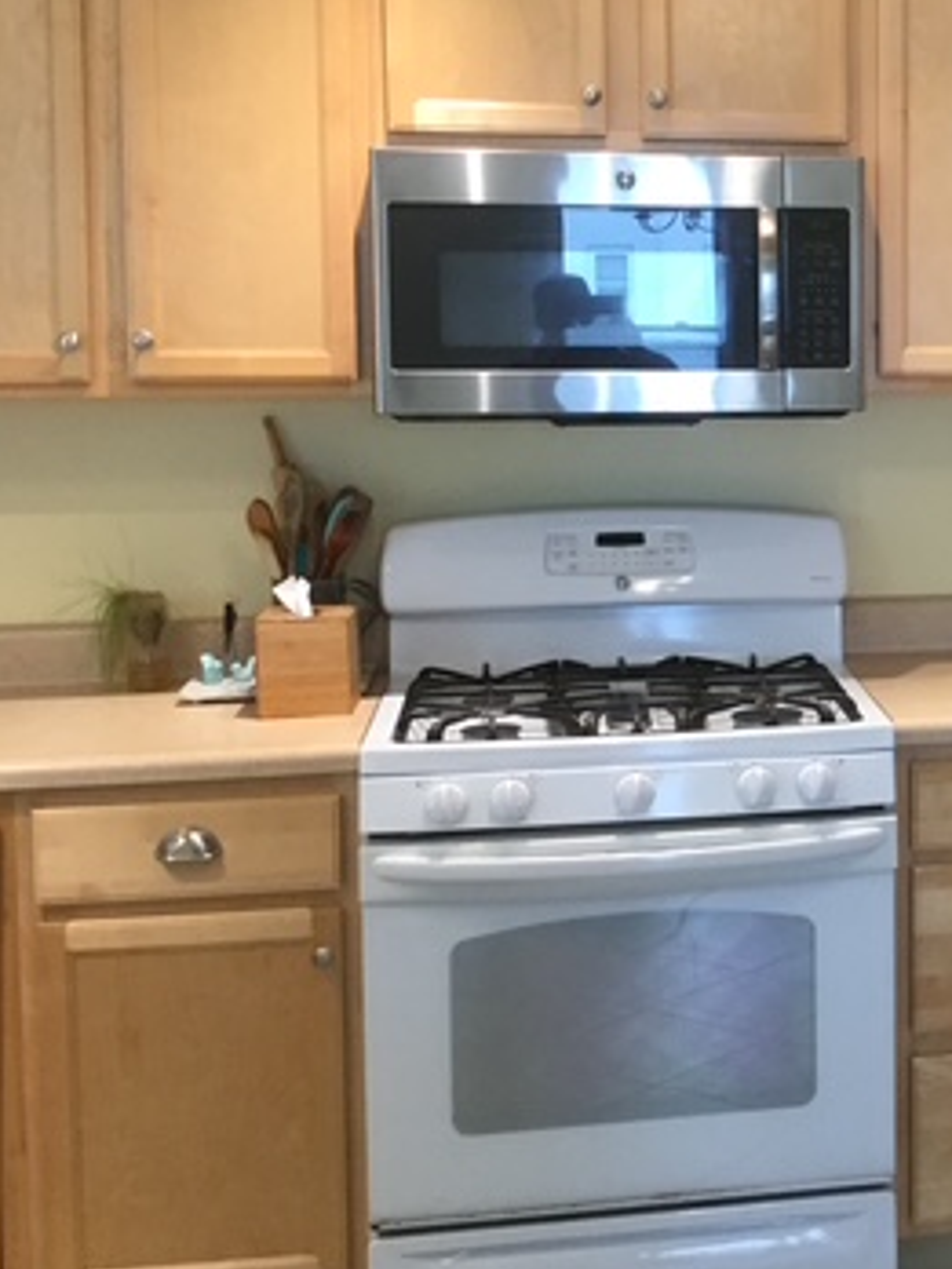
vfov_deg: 33.6
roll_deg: -1.0
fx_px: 2090
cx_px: 985
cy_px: 459
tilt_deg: -3.6
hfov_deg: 24.3
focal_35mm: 57
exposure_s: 1/30
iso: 40
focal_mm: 3.3
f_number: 2.4
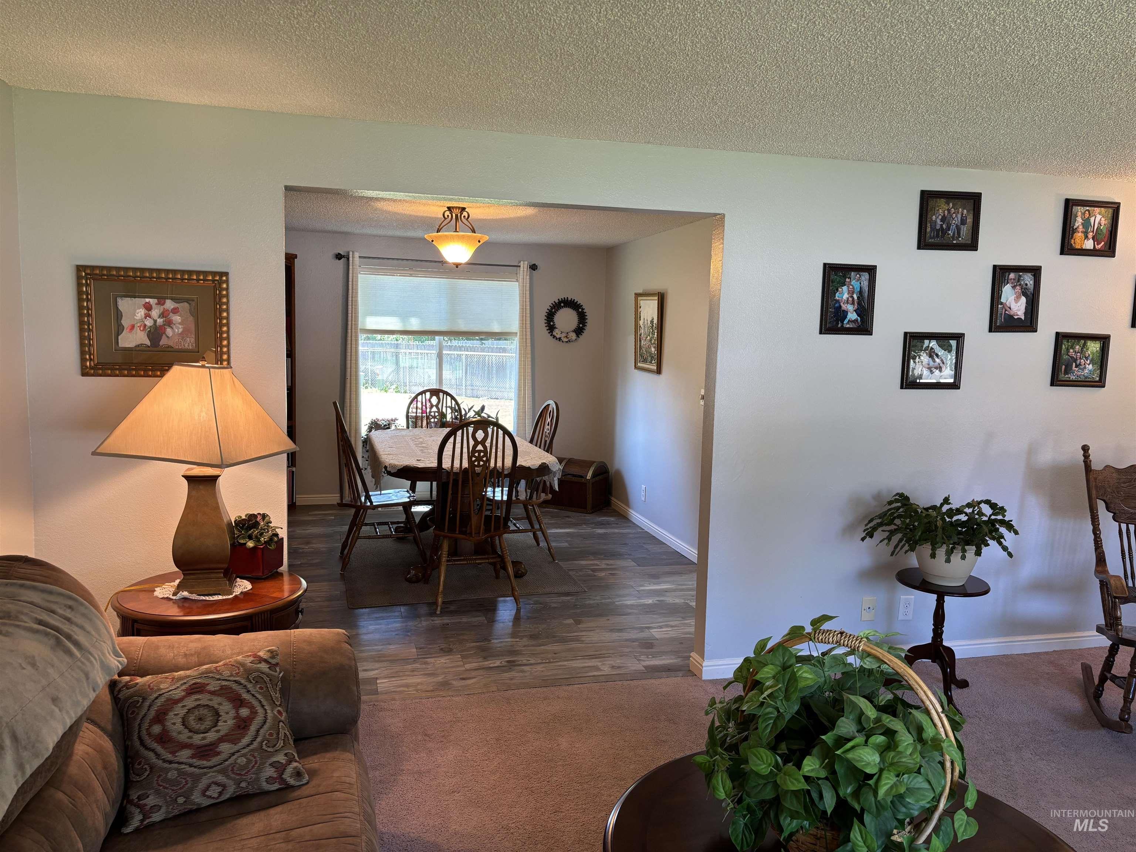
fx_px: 853
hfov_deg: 67.3
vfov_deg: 53.1
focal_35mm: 26
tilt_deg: -6.5
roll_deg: -1.2
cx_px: 568
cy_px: 426
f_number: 1.6
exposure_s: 1/60
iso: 80
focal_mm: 5.96
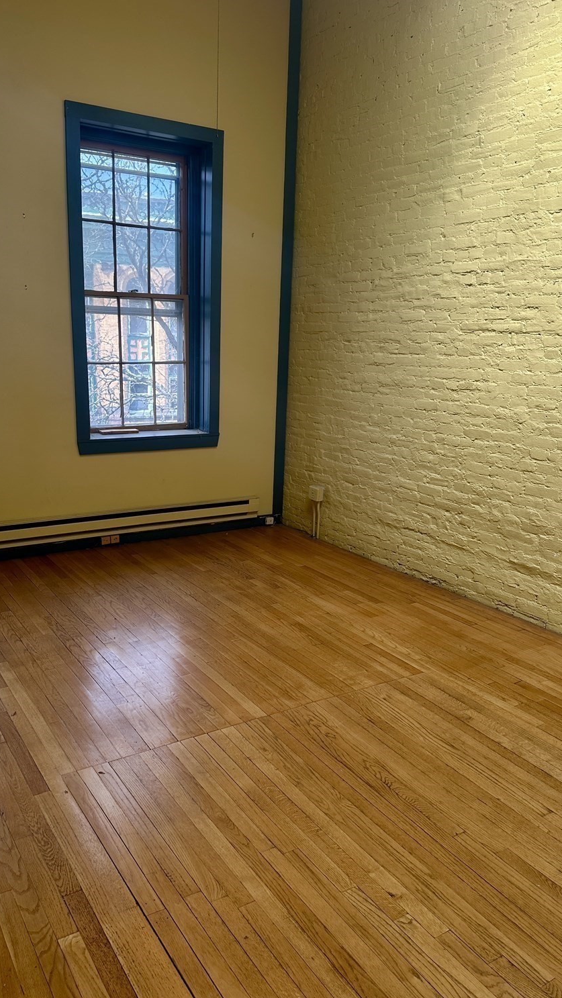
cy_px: 505
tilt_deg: -12.5
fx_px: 715
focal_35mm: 27
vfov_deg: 69.8
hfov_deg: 42.7
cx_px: 228
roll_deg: -1.4
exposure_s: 1/393
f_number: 1.78
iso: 80
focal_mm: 6.86
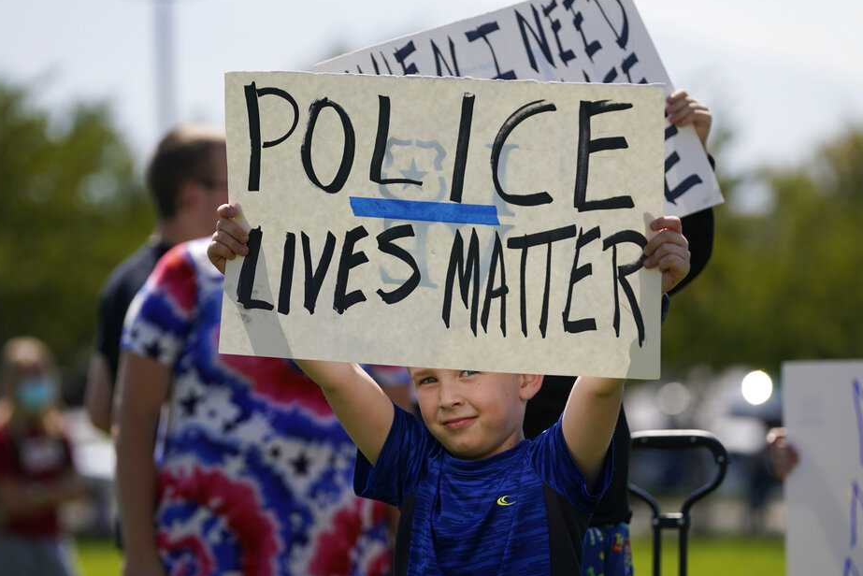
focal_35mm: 193
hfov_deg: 10.7
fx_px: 4628
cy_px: 314
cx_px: 422
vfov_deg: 7.1
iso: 160
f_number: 4
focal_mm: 174
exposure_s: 1/2000
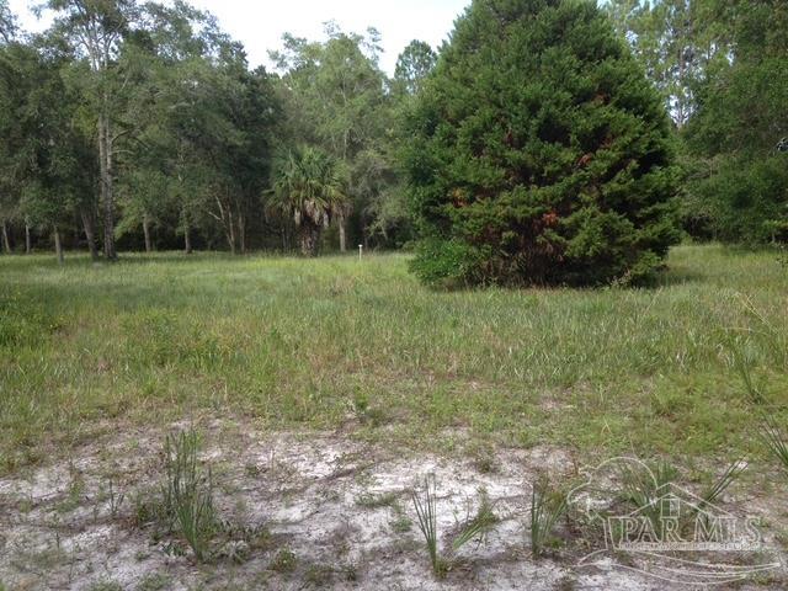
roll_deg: +0.3
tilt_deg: -5.0
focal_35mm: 33
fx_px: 751
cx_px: 394
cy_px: 296
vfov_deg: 42.9
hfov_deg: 55.4
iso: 50
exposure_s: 1/384
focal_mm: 4.12
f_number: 2.4
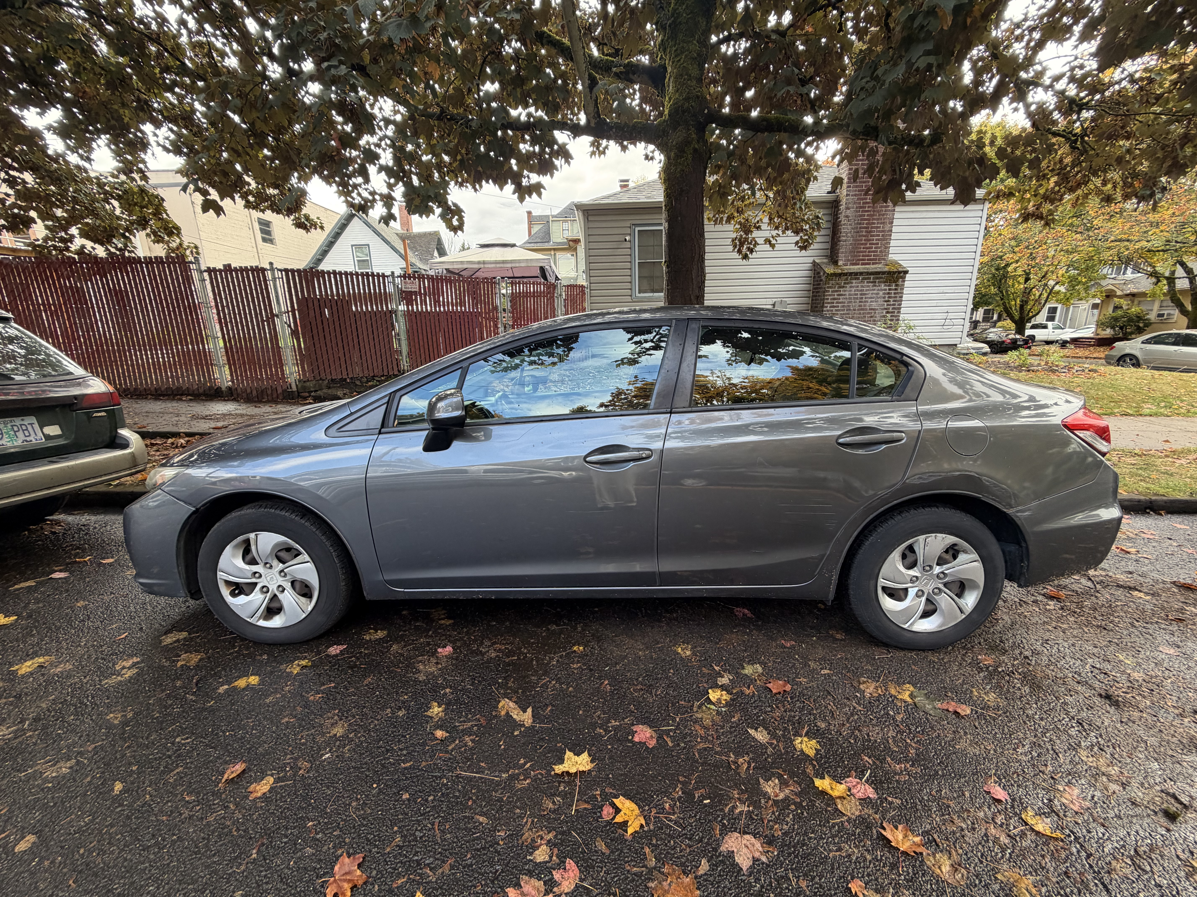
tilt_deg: -15.9
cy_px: 448
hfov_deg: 102.1
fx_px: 484
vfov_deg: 85.7
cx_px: 598
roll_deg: +1.7
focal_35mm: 14
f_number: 2.2
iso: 80
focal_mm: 2.22
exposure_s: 1/121
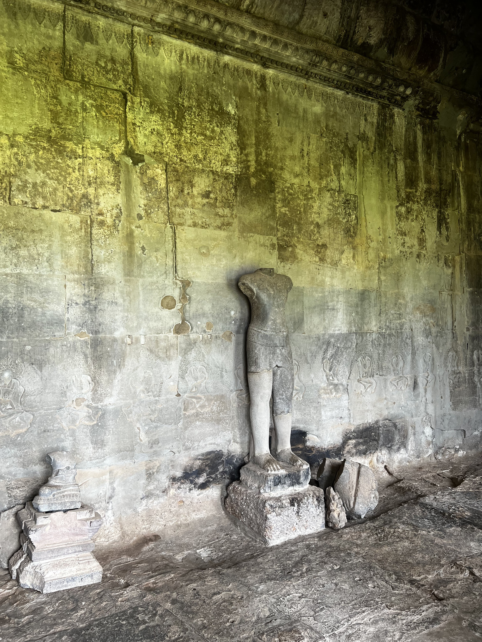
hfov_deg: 53.1
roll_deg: +0.6
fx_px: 483
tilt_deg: +0.5
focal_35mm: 26
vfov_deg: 67.3
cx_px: 241
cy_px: 321
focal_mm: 5.7
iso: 125
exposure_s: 1/121
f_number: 1.5
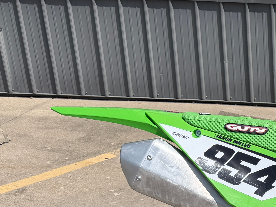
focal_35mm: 72
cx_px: 376
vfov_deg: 19.5
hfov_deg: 23.3
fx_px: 574
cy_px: 236
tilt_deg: -24.2
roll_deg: -2.2
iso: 80
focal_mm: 6.76
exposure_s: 1/5714
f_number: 1.78
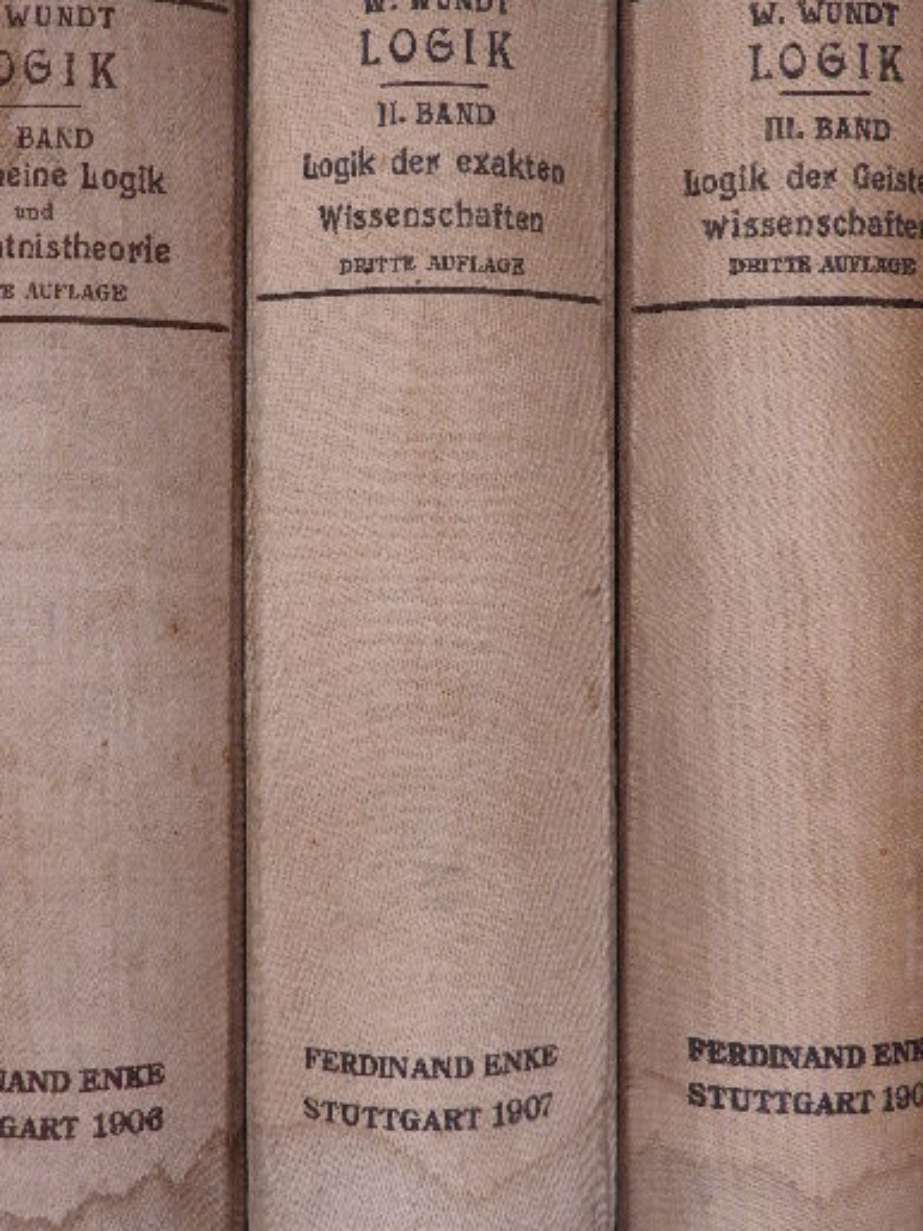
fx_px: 1458
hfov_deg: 35.1
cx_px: 435
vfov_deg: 45.7
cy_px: 526
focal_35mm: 41
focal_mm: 5.9
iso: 125
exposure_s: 1/30
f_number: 3.6
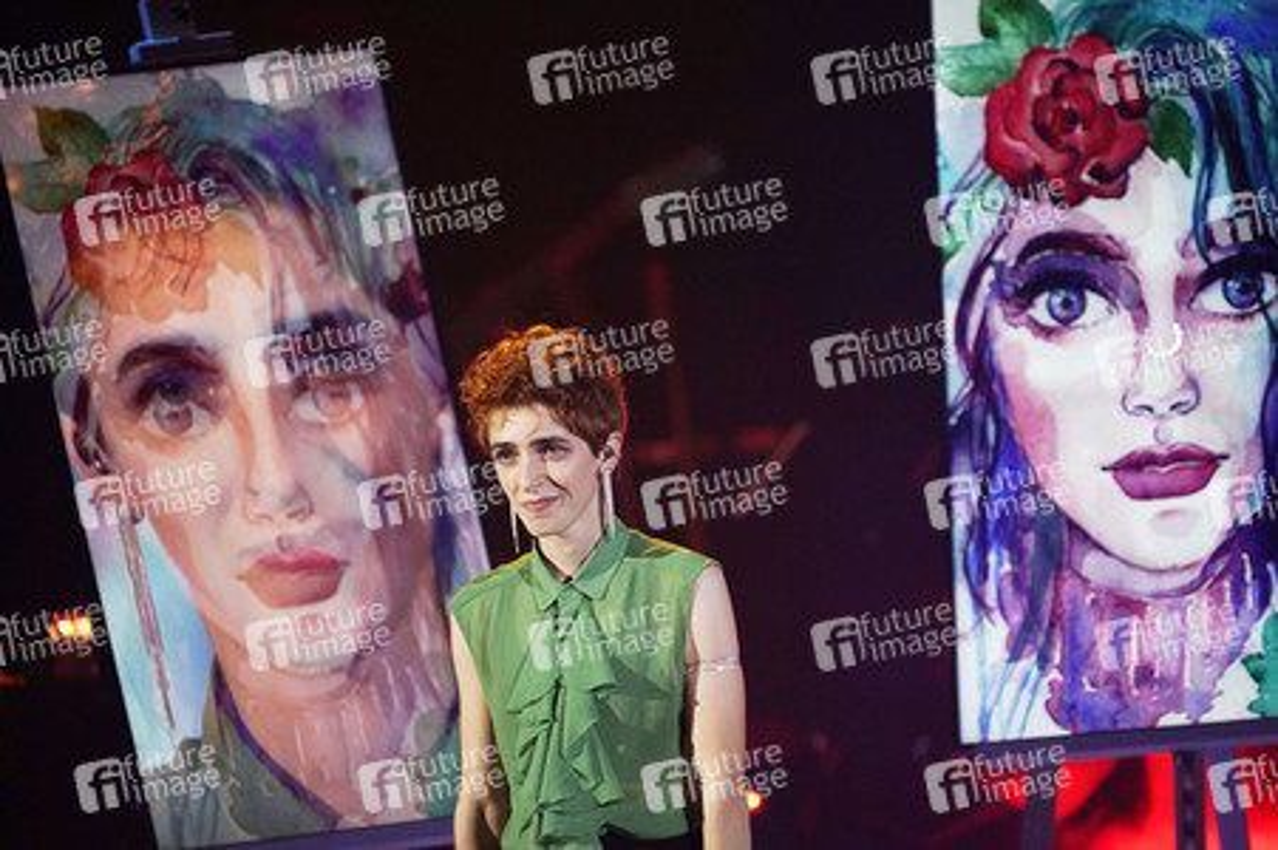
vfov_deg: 2.3
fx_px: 21284
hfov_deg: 3.4
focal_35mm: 600
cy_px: 425
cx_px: 639
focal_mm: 600
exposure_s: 1/160
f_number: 6.3
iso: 5000
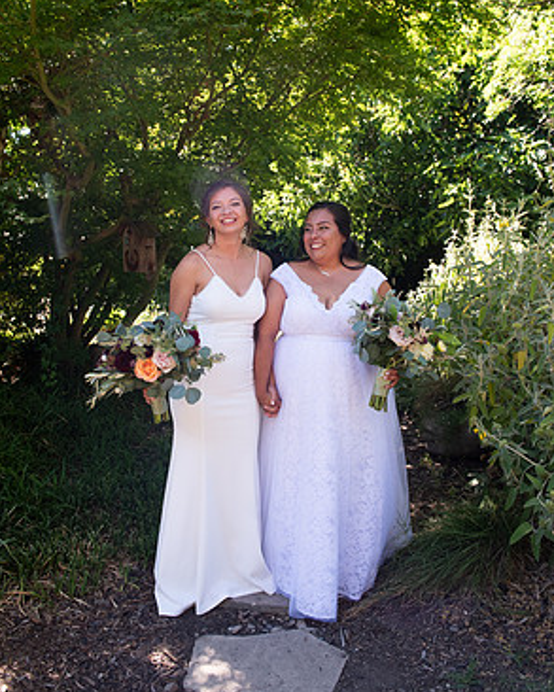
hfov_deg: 48.5
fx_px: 615
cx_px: 280
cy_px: 291
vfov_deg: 58.5
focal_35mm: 30
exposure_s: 1/400
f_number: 5
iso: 640
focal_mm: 26
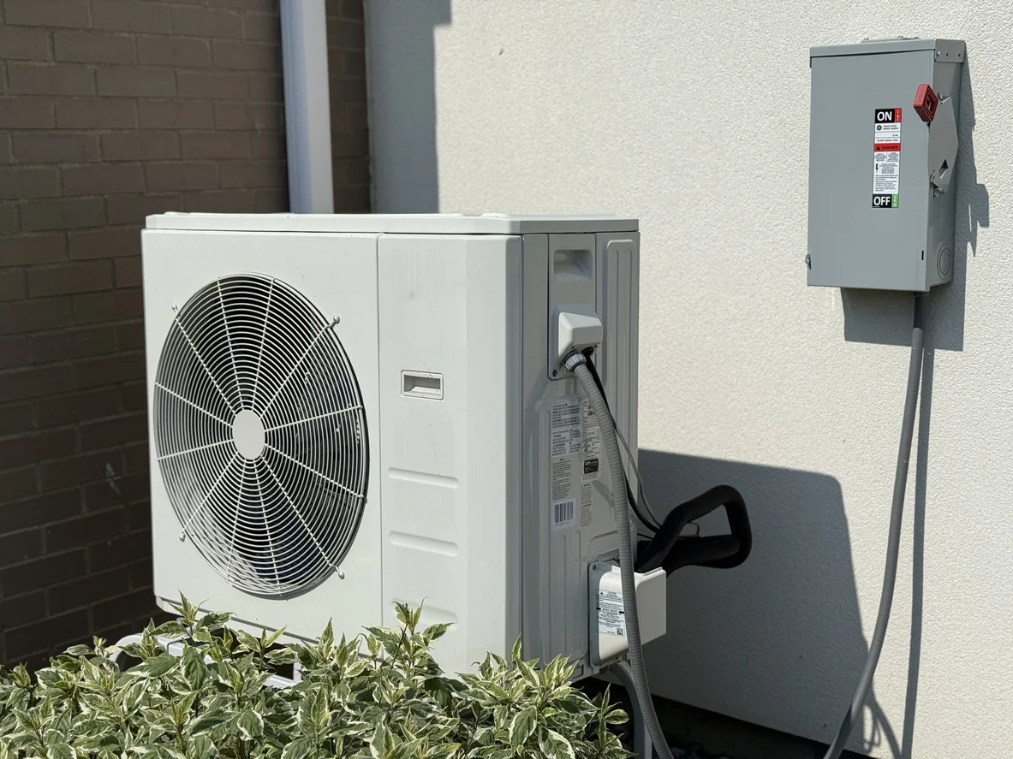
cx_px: 506
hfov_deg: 39.7
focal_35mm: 48
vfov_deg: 30.3
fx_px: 1405
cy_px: 380
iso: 64
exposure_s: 1/11364
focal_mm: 6.76
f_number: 1.78
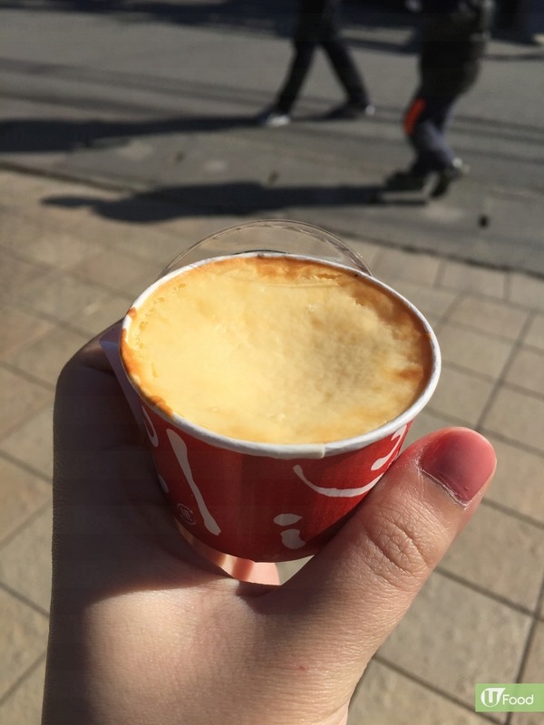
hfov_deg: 48.2
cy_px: 362
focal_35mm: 29
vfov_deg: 61.7
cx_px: 272
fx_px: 608
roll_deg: -1.4
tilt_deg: -38.2
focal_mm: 4.15
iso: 32
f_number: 2.2
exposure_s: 1/3597
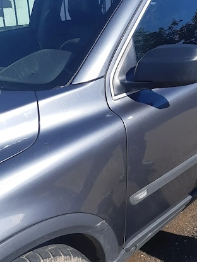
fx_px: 379
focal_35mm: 50
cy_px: 195
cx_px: 143
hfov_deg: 28.8
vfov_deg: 37.3
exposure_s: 1/1422
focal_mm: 3.92
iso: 40
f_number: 1.7
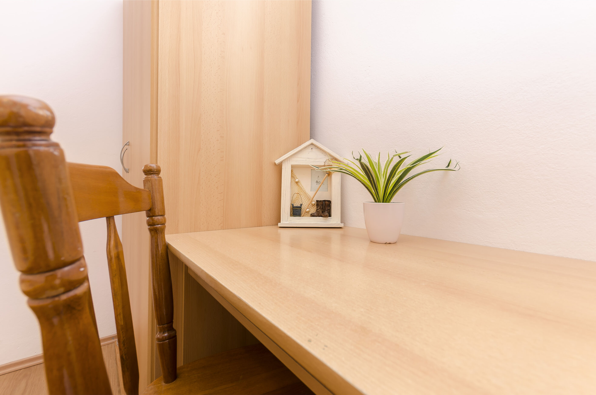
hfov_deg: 100.5
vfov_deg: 77.1
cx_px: 298
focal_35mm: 15
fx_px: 248
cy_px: 198
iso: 100
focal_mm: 10
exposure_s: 1/4
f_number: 5.6
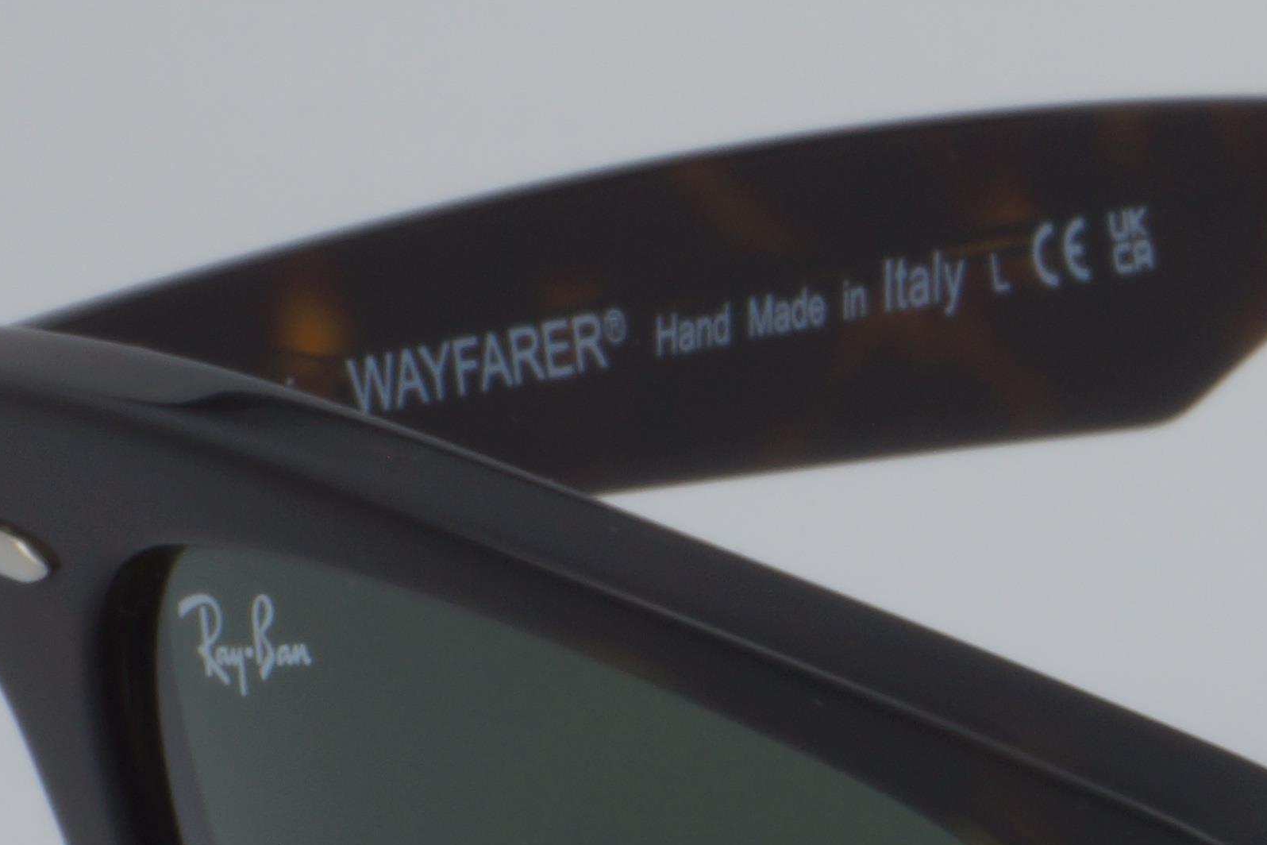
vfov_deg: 4.9
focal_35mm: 282
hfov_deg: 7.1
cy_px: 1090
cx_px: 2184
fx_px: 9924
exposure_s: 1/4
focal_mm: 50
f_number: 32
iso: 100
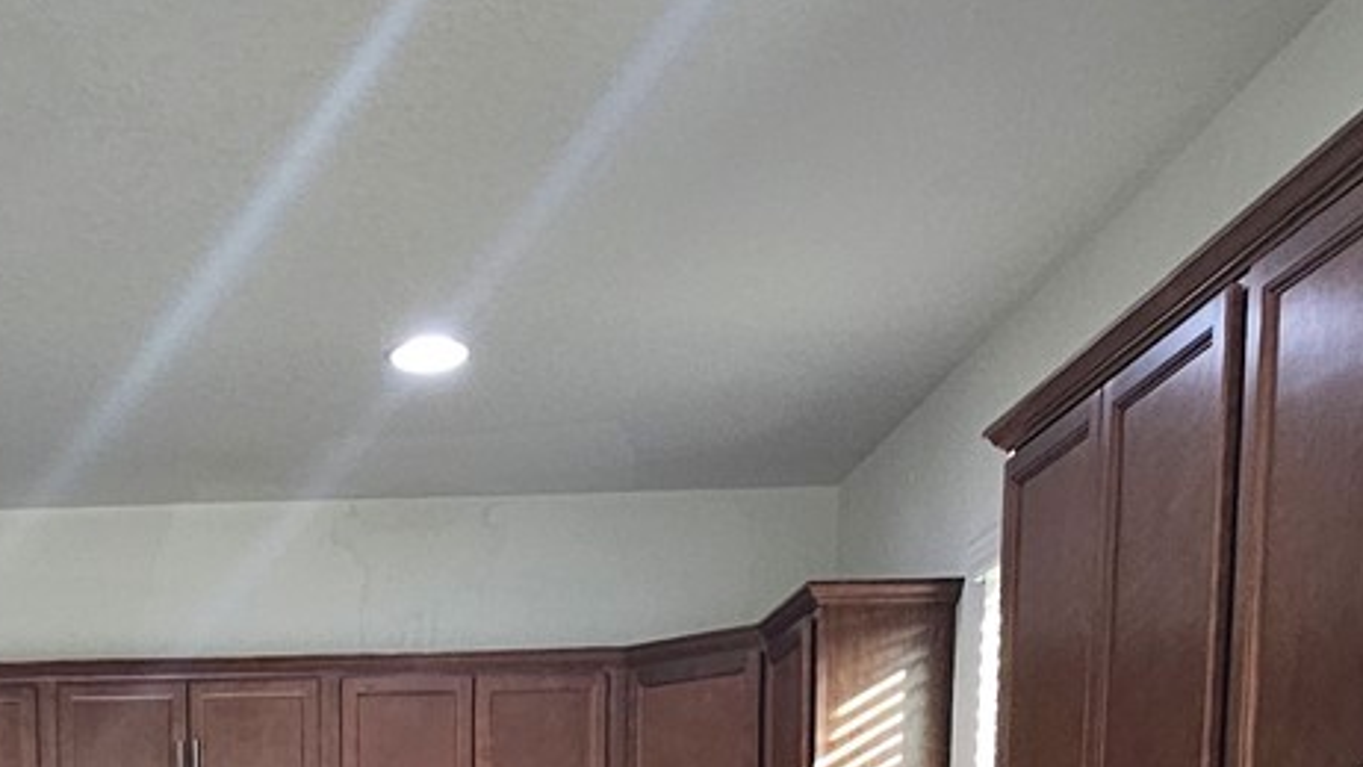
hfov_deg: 40.1
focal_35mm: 49
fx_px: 1771
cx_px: 239
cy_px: 1221
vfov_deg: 20.2
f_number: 2.2
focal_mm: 2.2
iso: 160
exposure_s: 1/60
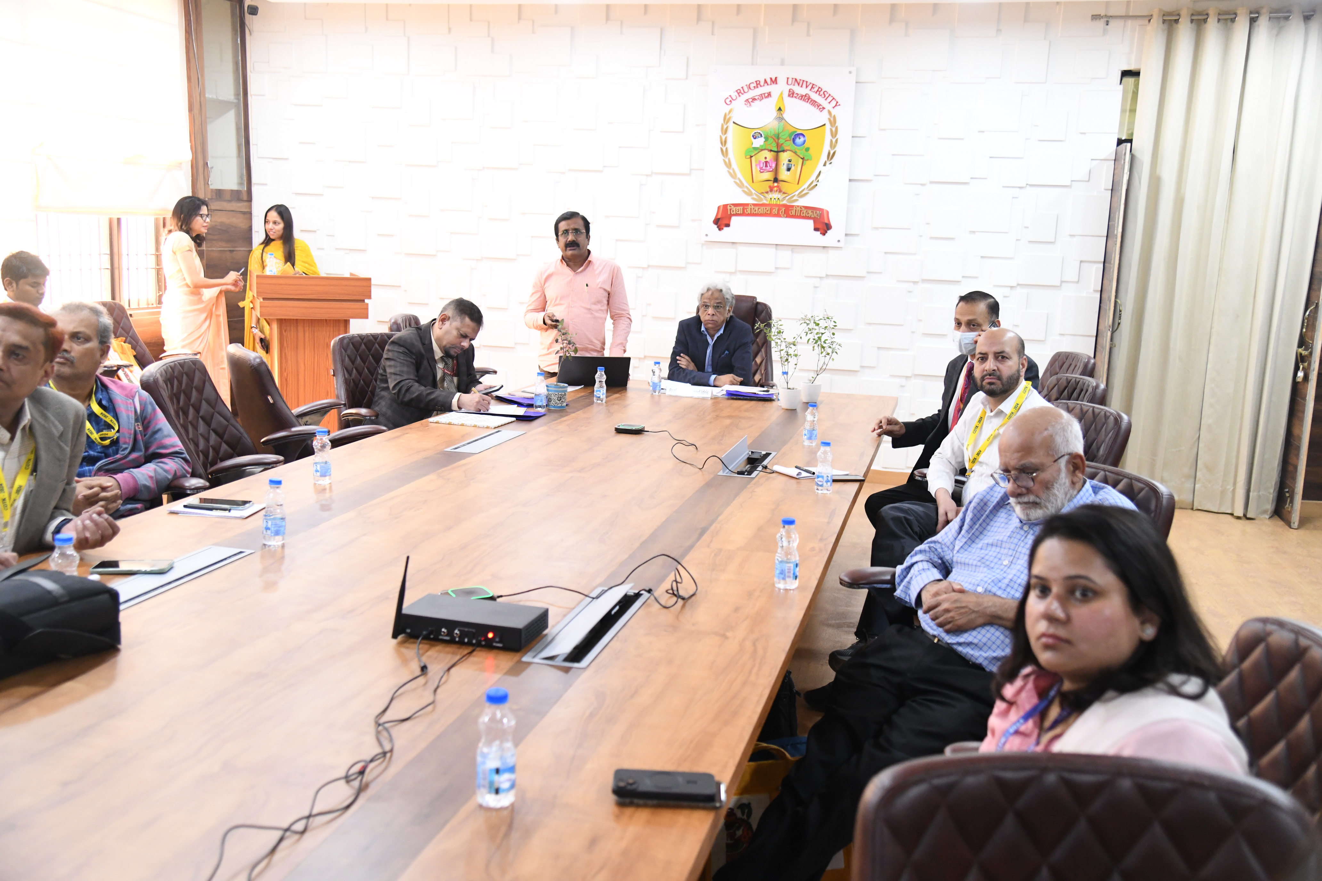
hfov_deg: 55.8
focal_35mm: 34
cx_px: 661
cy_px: 440
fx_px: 1248
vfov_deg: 38.9
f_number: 4
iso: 4000
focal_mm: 34
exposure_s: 1/125
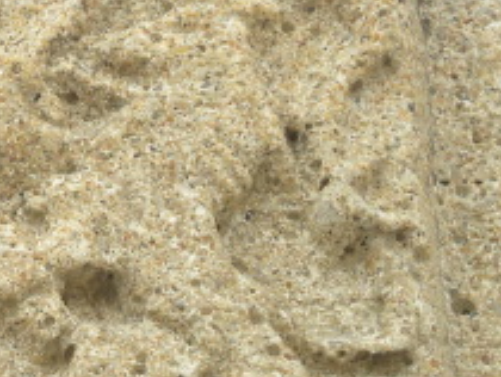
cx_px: -219
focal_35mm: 356
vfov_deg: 4.2
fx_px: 5158
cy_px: 370
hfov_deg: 5.5
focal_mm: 20.8
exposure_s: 1/88.7
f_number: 4
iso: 64
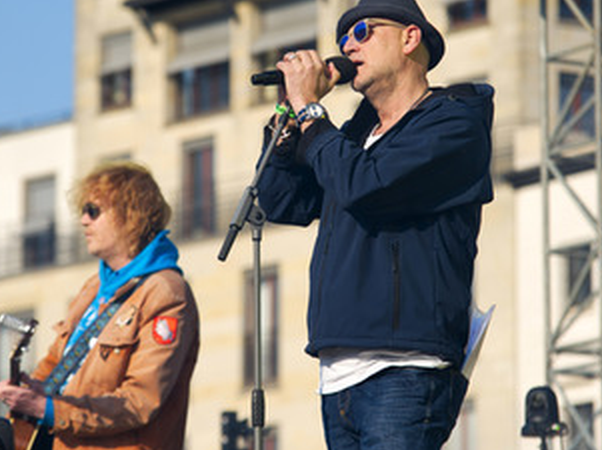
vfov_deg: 7.1
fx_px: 3630
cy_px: 234
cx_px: 229
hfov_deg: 9.5
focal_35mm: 209
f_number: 5.6
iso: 100
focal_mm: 145
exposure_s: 1/400
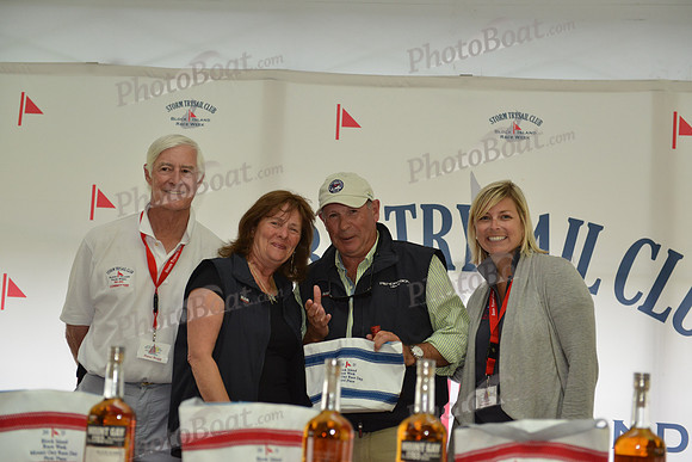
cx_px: 346
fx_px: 1346
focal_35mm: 70
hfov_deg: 28.8
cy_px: 231
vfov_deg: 19.5
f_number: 4
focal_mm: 70
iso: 1600
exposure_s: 1/250
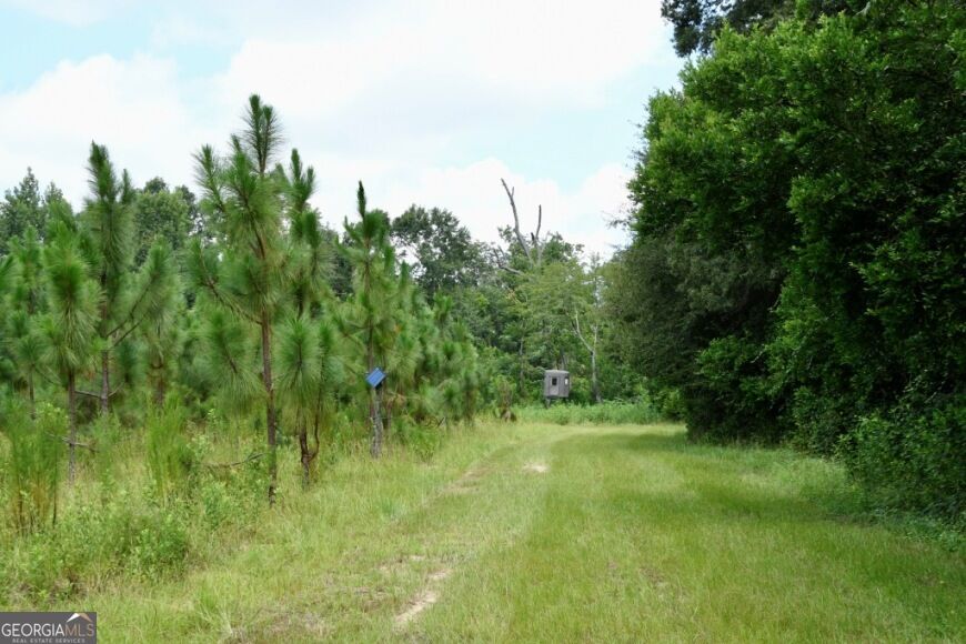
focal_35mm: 52
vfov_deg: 25.8
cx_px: 483
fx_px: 1409
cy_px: 322
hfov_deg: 37.9
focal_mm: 35
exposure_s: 1/400
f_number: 8
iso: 400
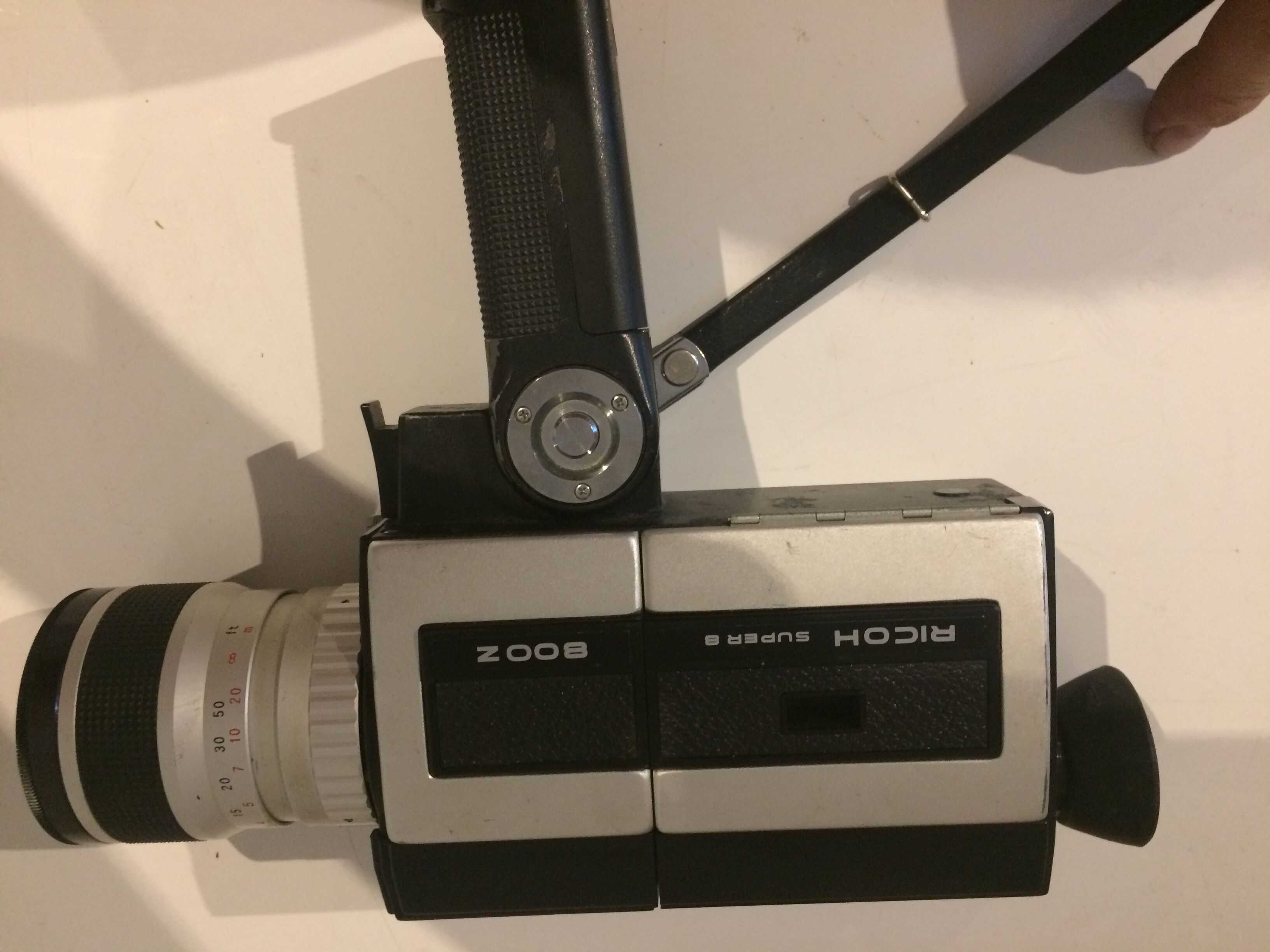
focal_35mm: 29
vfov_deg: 48.2
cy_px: 476
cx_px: 635
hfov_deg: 61.7
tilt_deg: -79.7
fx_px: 1064
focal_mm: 4.15
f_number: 2.2
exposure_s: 1/33
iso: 320
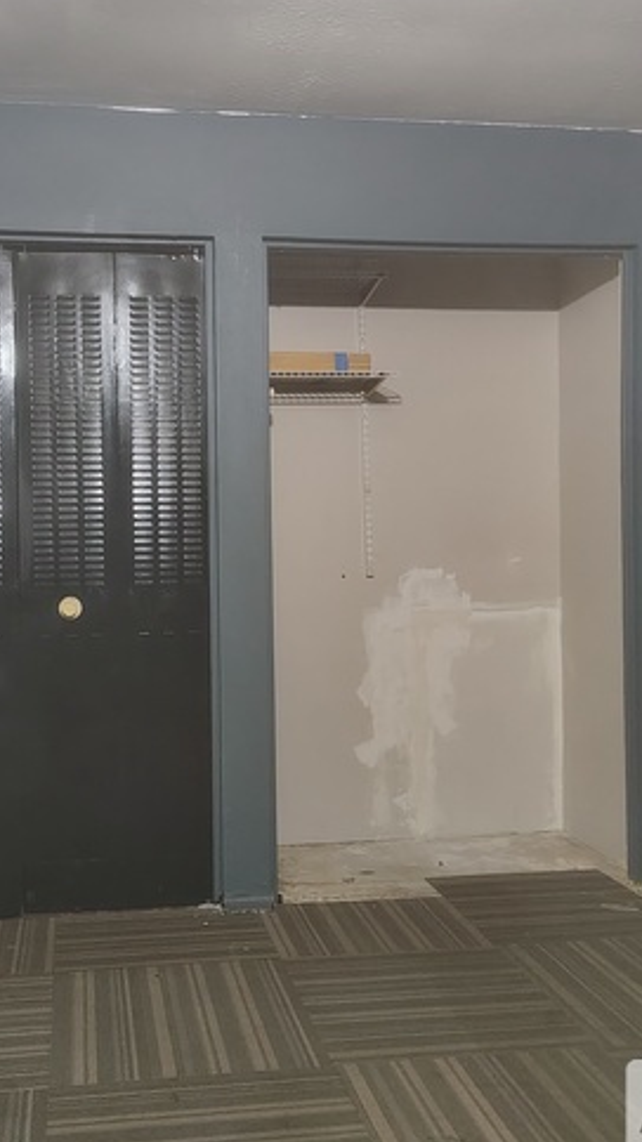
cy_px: 564
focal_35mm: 36
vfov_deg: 55.3
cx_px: 221
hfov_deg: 32.6
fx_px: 1090
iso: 2351
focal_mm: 5.56
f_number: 1.8
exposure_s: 1/30
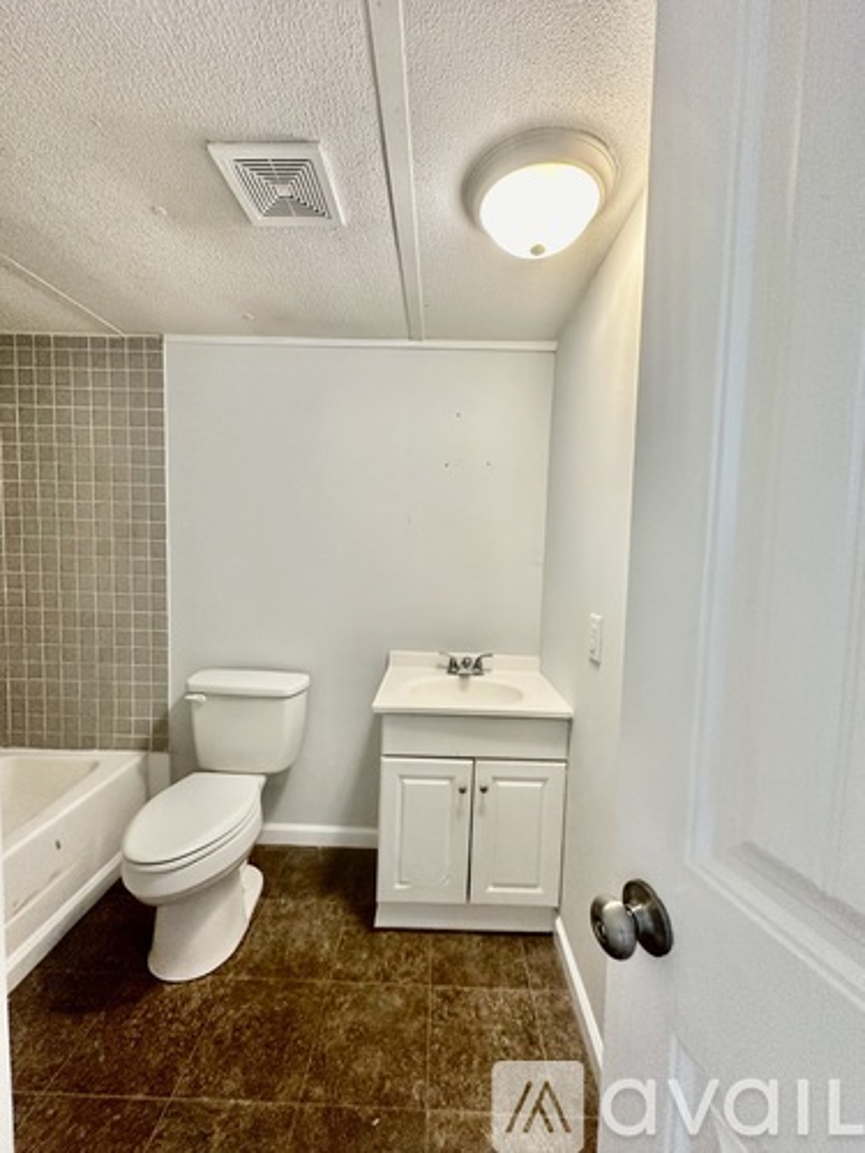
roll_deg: -2.4
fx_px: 466
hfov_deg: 85.7
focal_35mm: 14
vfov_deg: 102.1
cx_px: 432
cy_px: 576
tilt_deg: -3.8
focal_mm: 2.22
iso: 250
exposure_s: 1/120
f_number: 2.2
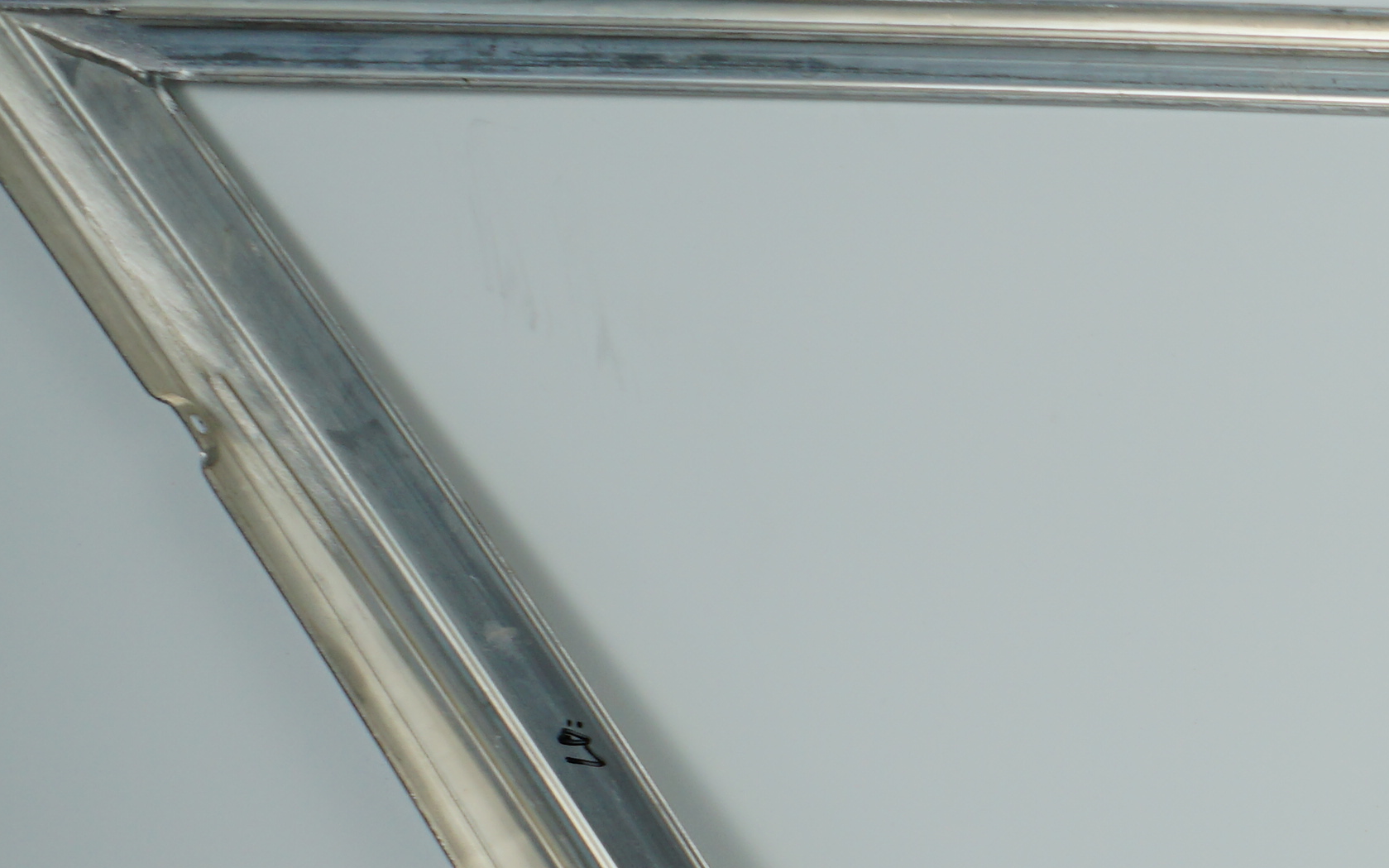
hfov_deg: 17.6
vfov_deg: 12.5
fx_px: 3861
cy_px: 1102
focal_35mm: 102
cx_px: 2258
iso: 200
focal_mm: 28
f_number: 7.1
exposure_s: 1/200
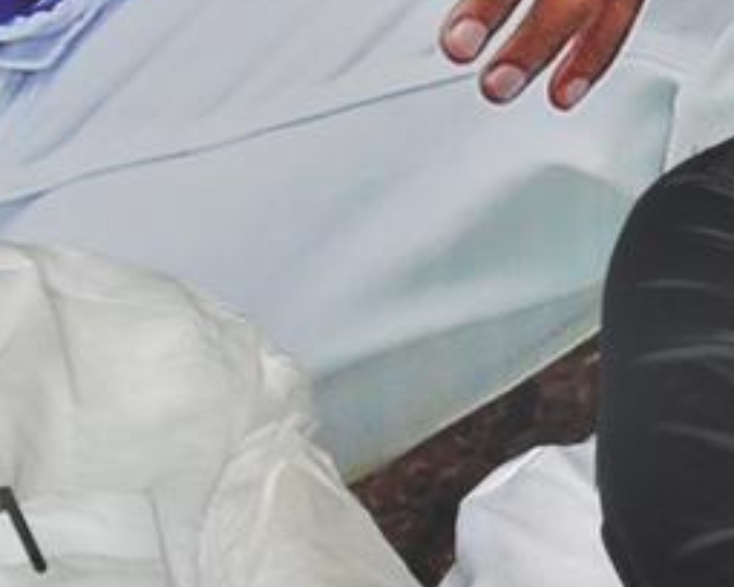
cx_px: 389
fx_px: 10558
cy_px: 216
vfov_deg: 3.2
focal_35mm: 486
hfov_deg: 4.0
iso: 800
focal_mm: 98
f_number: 8
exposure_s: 1/400
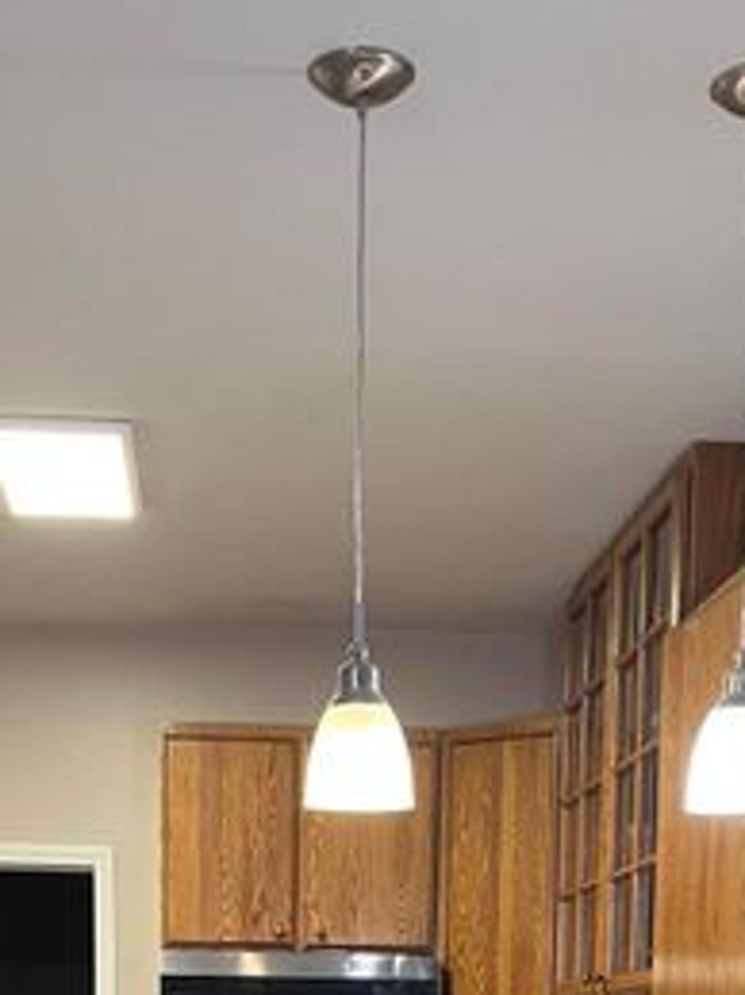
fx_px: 1924
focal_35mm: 67
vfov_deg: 25.3
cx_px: 346
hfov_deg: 21.9
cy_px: 1270
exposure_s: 1/60
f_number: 1.6
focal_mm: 5.1
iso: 320
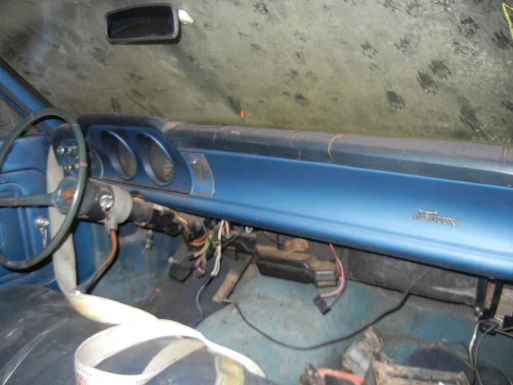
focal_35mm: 30
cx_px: 256
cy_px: 192
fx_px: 445
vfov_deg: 46.8
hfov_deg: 60.0
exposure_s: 1/30
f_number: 3.5
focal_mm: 5.4
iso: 253
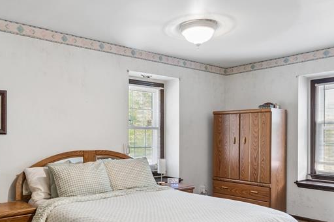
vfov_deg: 40.2
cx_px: 115
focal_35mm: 32
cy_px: 159
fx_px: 297
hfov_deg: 57.6
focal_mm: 16
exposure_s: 1/3.33
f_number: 6.3
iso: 250
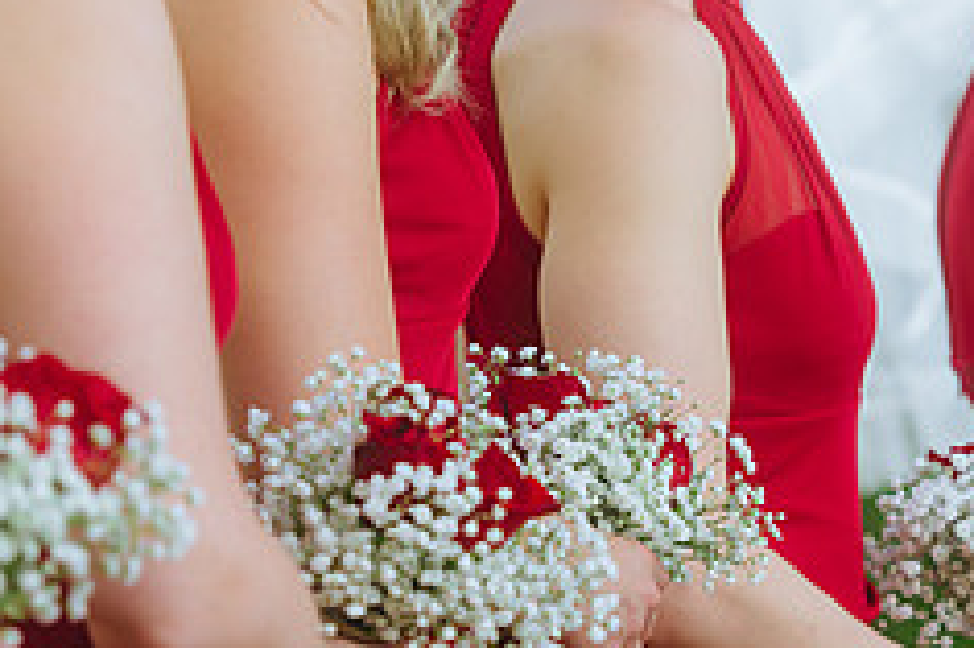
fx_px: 9165
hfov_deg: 6.1
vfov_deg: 4.0
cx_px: 806
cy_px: 522
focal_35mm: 339
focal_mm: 122
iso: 125
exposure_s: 1/250
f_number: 2.8
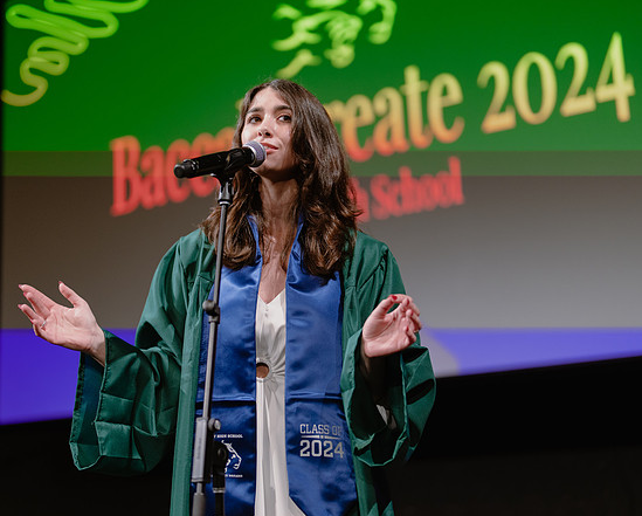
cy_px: 256
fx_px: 1104
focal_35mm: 58
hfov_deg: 32.4
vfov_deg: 26.3
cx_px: 318
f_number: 1.2
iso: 800
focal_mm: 50
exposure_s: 1/320
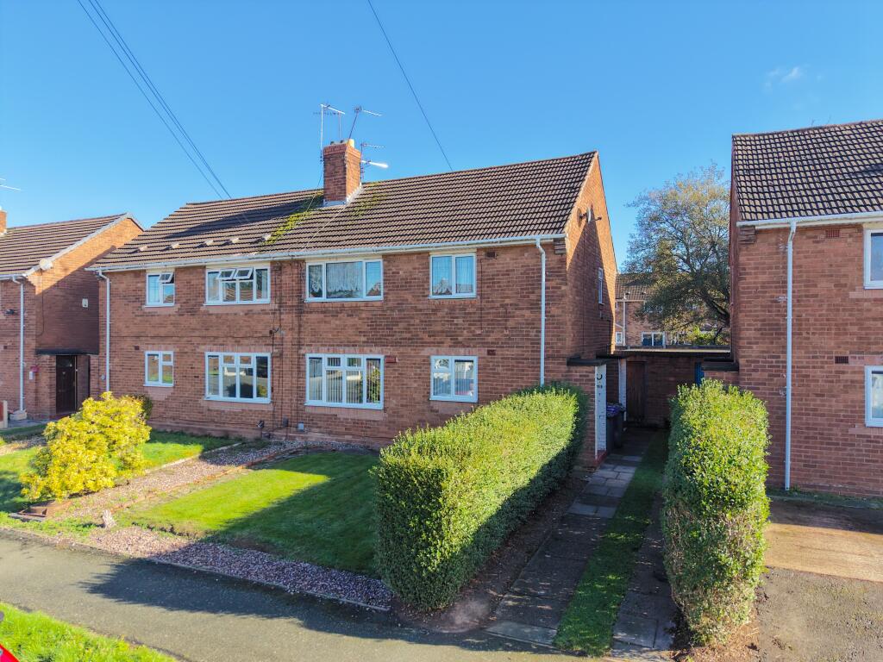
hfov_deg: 71.6
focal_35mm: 24
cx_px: 442
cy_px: 331
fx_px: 612
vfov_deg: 56.8
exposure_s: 1/2500
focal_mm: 8.67
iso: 280
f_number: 1.8
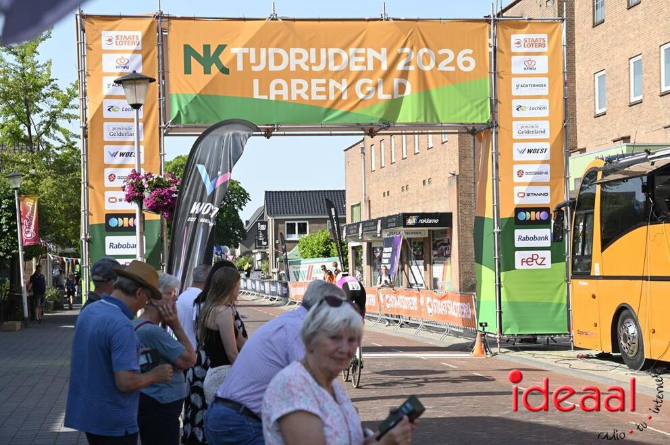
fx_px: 1301
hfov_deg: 28.9
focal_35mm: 70
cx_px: 335
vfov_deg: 19.4
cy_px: 222
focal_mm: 70
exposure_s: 1/250
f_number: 5.6
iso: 100
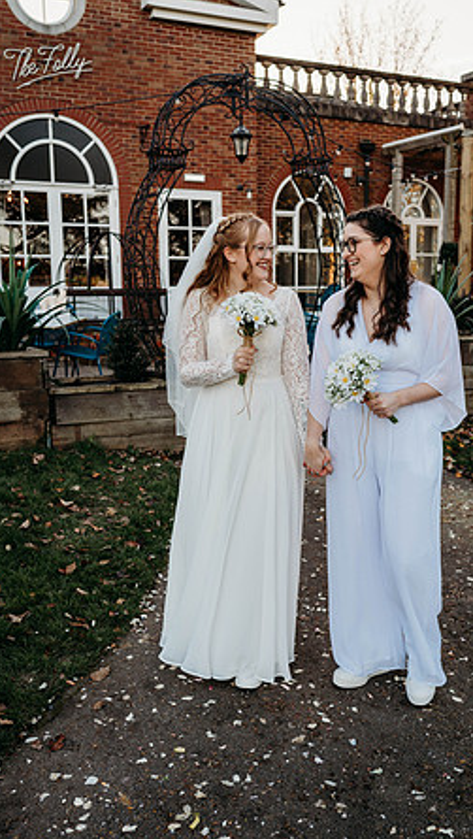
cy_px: 422
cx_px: 272
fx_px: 823
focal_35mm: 37
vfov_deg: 54.0
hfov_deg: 32.0
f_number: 3.5
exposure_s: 1/400
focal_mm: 35
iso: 100
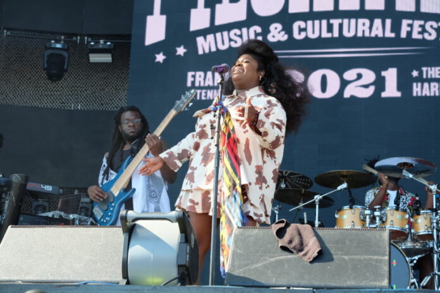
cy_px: 146
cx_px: 220
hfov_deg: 27.0
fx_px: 917
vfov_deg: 18.2
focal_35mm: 75
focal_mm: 50
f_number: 5.6
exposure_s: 1/125
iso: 400
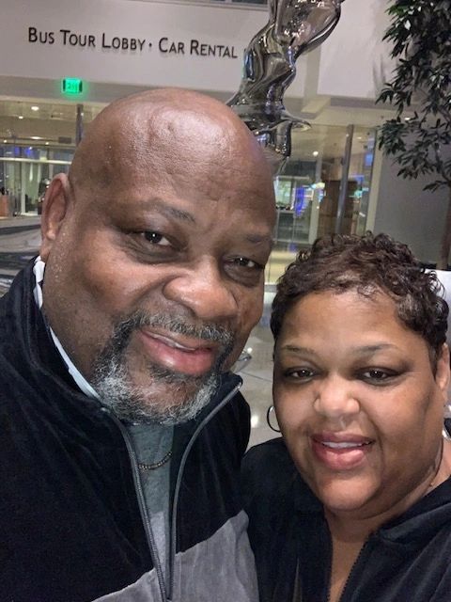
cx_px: 226
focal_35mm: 32
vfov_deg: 56.8
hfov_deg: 44.2
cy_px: 301
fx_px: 556
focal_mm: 2.87
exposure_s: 1/16
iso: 320
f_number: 2.2
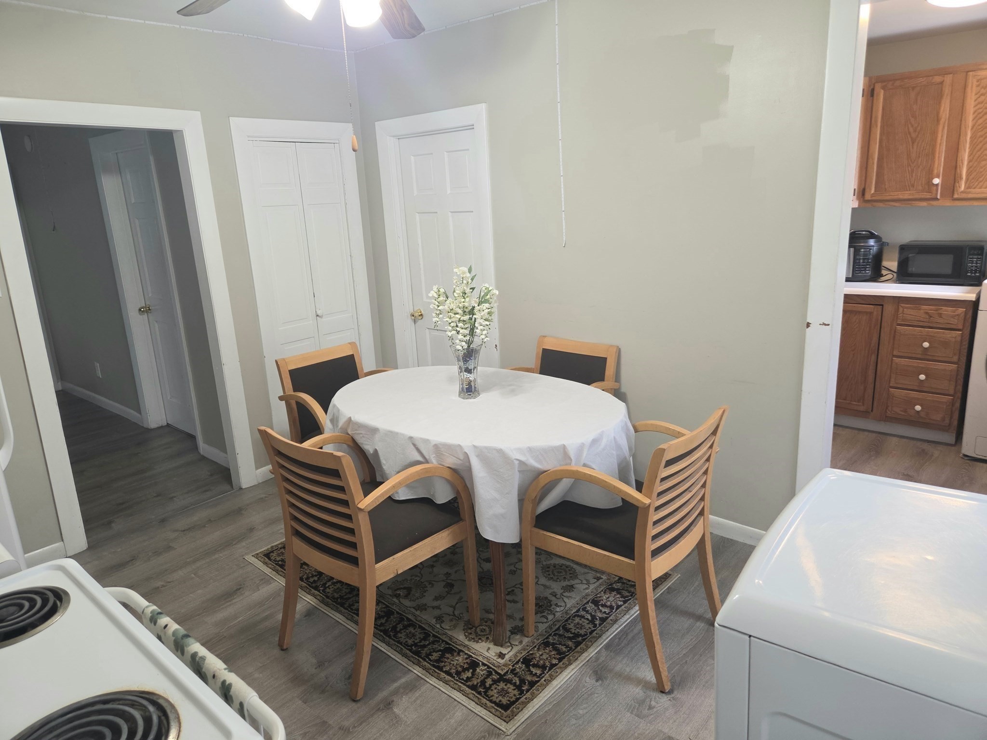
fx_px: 656
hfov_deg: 73.9
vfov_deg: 58.9
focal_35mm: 23
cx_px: 494
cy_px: 370
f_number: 1.8
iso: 125
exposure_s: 1/61.3
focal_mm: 5.4
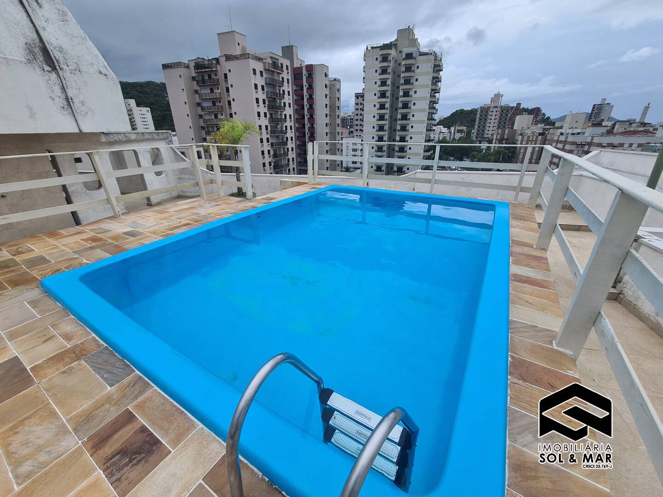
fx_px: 249
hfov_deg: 106.2
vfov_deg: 89.9
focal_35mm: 13
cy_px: 248
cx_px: 332
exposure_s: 1/1100
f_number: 2.2
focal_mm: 2.2
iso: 50
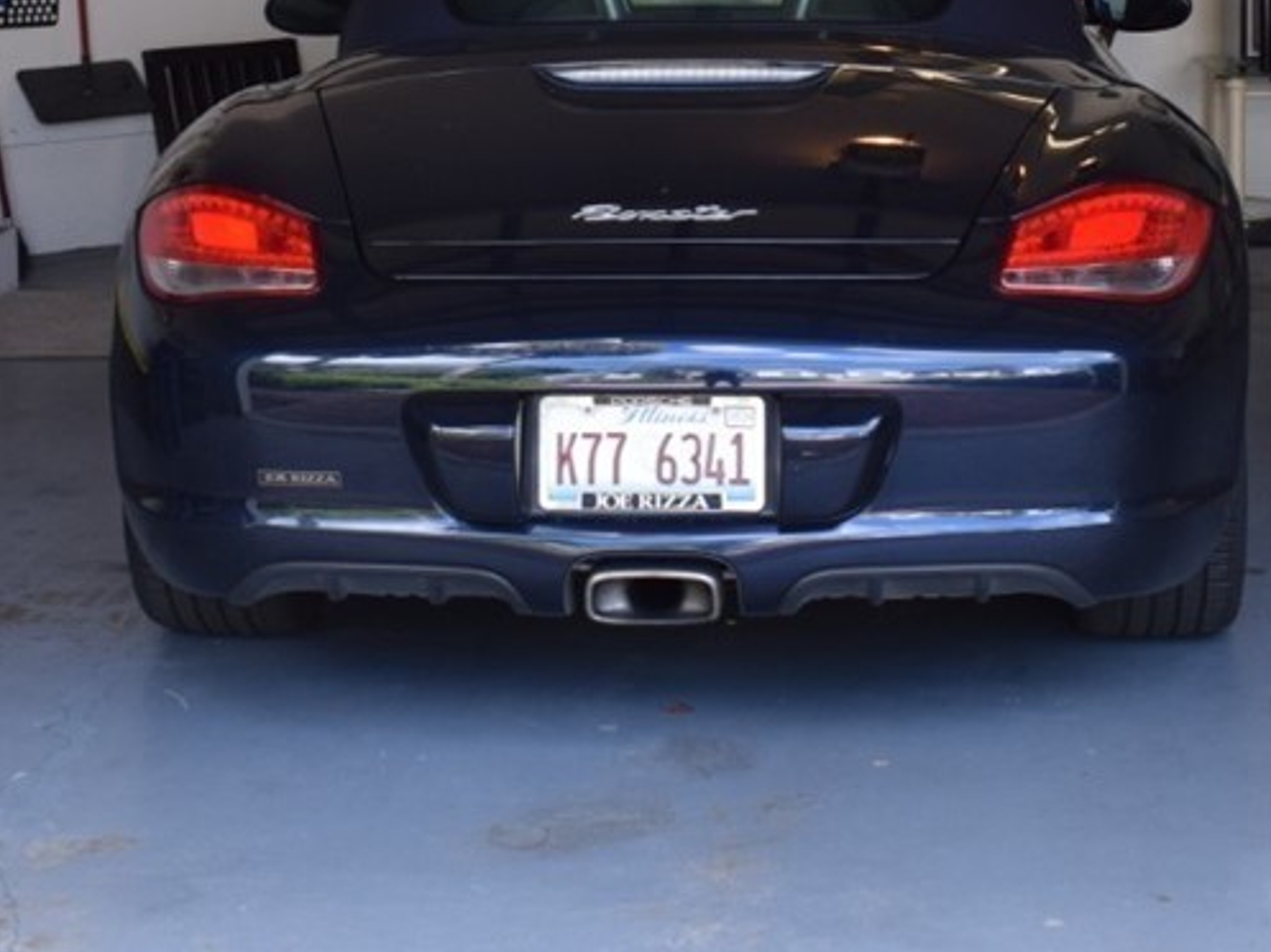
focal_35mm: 82
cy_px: 97
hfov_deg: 23.8
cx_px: 775
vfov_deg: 17.7
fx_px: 3009
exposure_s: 1/125
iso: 400
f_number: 5.6
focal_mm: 26
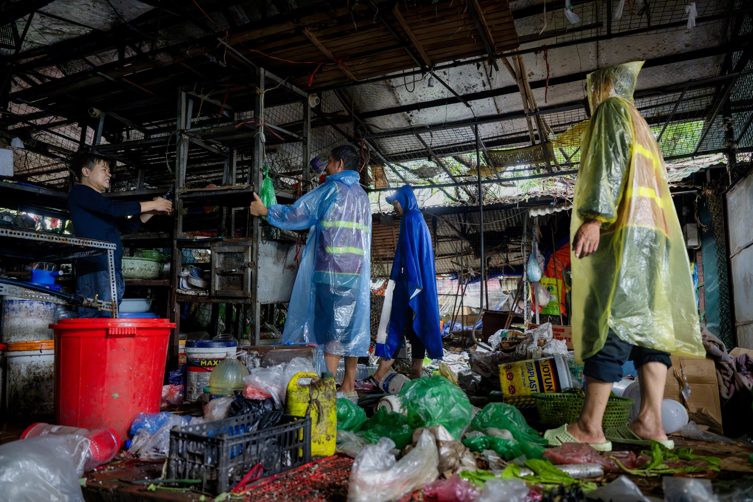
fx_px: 502
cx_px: 376
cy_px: 251
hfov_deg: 73.7
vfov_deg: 53.1
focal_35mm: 24
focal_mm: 24
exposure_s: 1/125
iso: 10000
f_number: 2.8
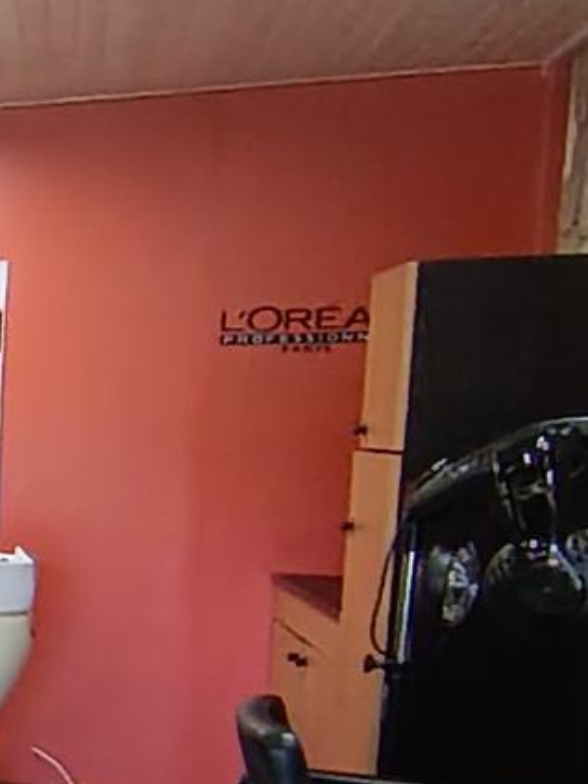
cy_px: 590
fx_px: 1744
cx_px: -873
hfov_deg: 13.4
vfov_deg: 25.0
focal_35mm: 77
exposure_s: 1/50
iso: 431
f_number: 2.2
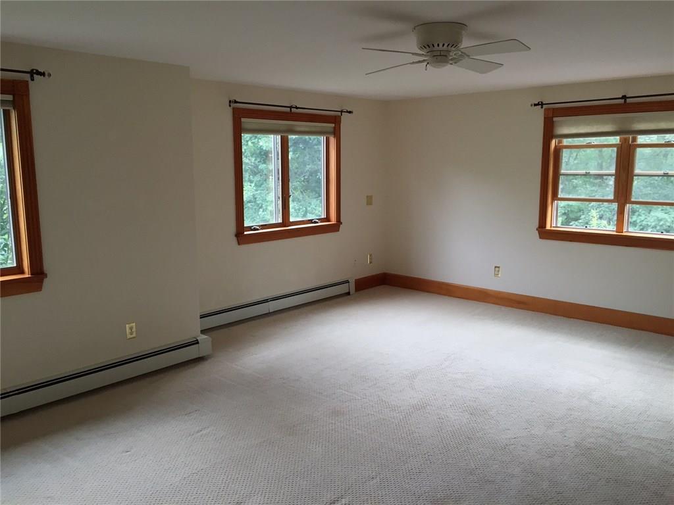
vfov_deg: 48.2
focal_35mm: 29
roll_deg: -0.7
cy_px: 252
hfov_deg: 61.7
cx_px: 337
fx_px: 565
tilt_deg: -8.7
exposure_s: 1/40
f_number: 2.2
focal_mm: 4.15
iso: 32
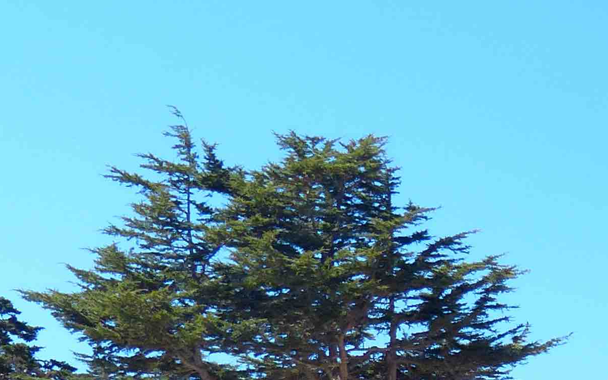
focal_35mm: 180
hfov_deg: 11.2
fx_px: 2983
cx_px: 930
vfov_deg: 7.1
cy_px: 661
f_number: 4
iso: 100
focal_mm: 8.7
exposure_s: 1/500
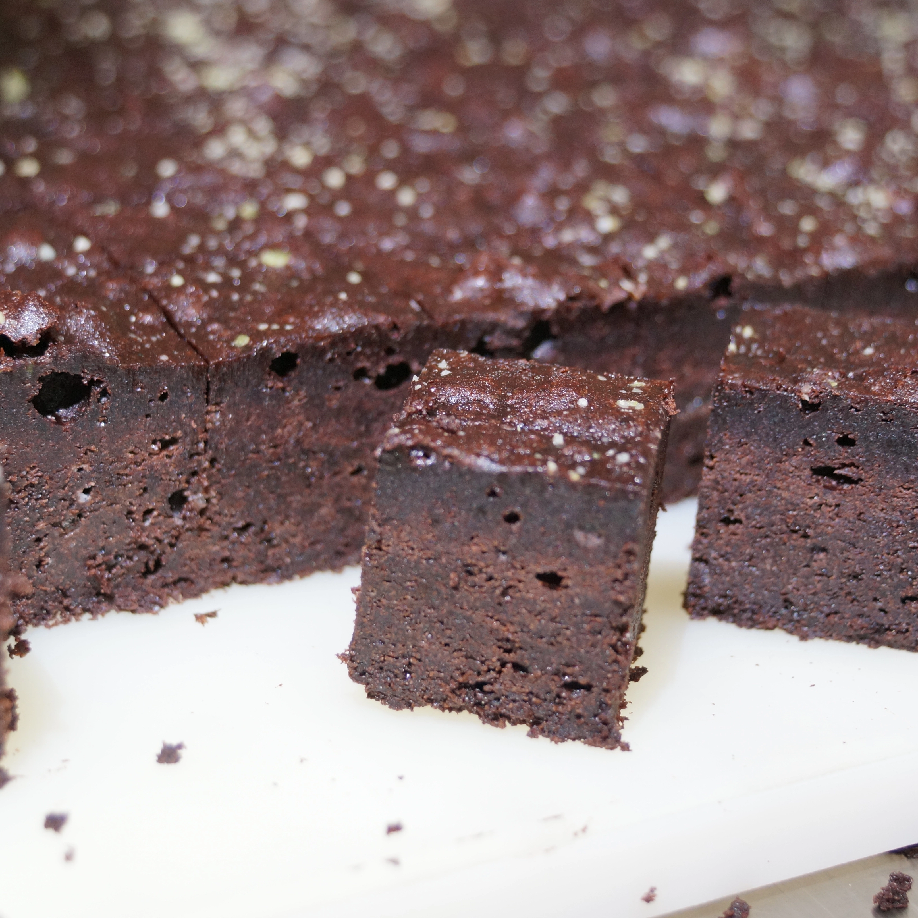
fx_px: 2150
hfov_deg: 24.1
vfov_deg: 24.1
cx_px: 404
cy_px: 460
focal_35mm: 72
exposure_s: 1/60
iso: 640
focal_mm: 37
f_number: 4.5
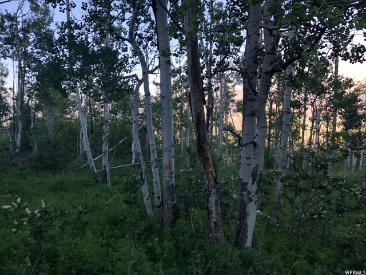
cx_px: 183
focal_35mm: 28
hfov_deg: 63.4
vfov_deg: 49.7
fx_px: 296
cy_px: 138
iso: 20
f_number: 1.8
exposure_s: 1/121
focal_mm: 3.99
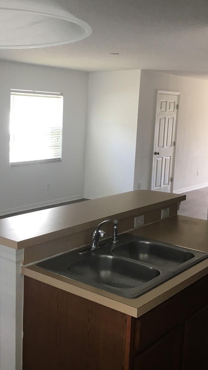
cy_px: 185
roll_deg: -1.6
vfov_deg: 47.4
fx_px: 422
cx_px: 48
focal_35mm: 43
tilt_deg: -10.3
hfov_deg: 27.3
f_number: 2.2
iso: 25
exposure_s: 1/30
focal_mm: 4.15
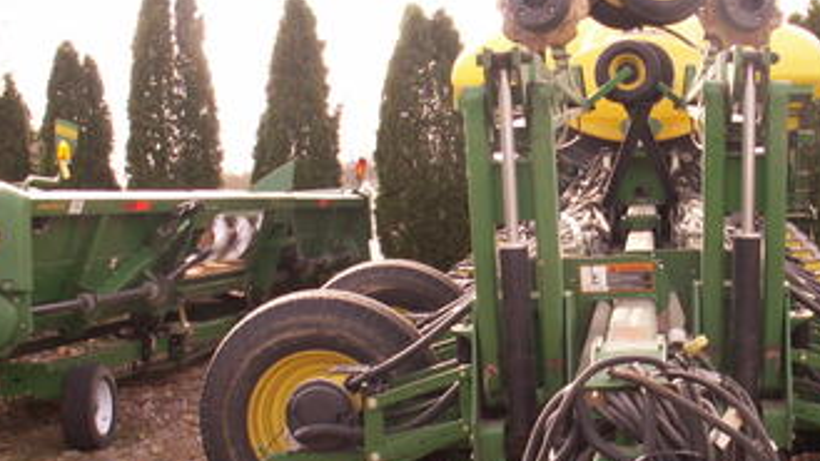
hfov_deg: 32.7
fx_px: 1370
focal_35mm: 63
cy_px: 309
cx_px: 616
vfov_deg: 19.0
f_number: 4.5
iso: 50
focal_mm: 5.86
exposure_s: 1/100
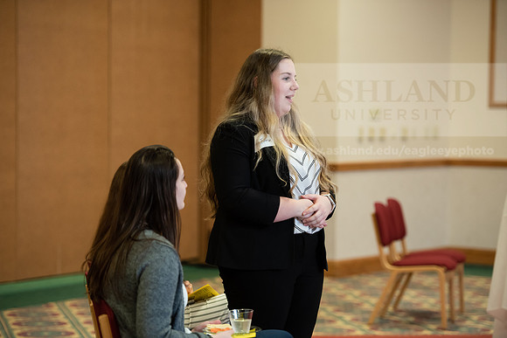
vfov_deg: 11.4
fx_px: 1690
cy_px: 169
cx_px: 254
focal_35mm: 120
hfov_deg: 17.1
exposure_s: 1/200
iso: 2000
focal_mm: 120
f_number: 2.8
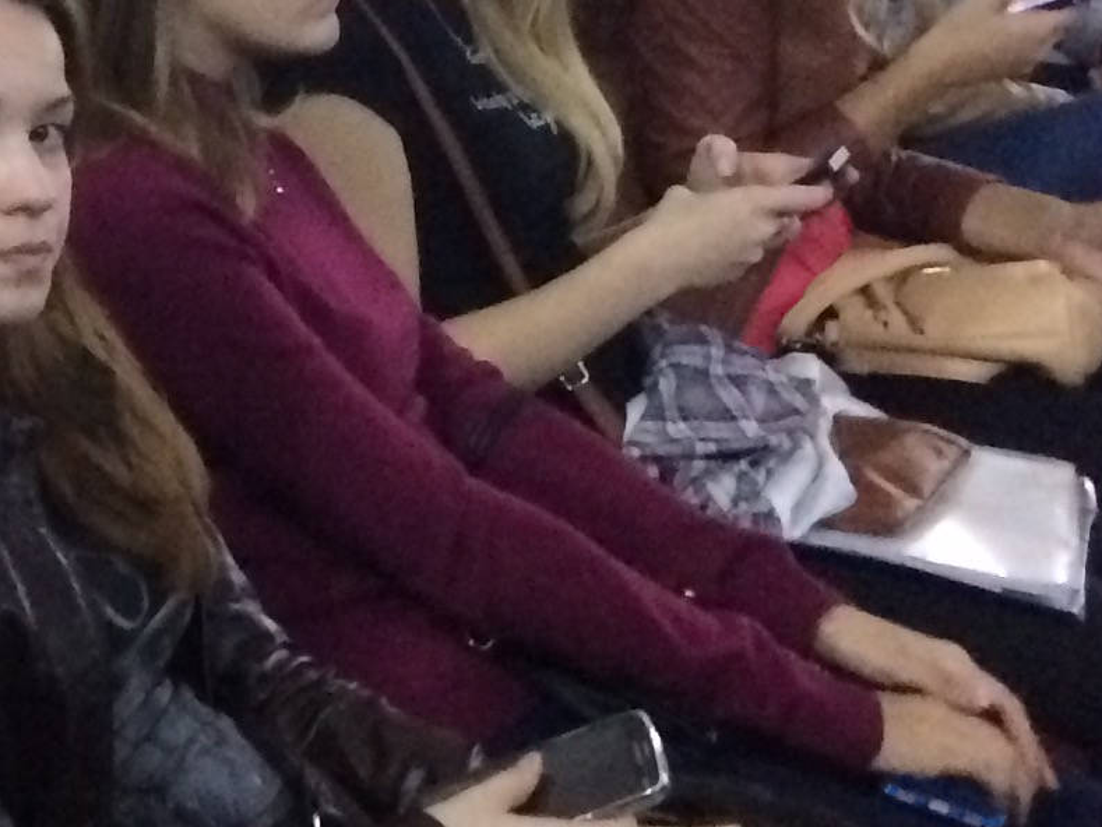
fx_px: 3821
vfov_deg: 11.9
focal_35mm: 120
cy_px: -346
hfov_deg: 14.2
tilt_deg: -1.9
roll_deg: +1.5
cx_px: -962
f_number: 2.2
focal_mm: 4.15
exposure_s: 1/17
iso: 320
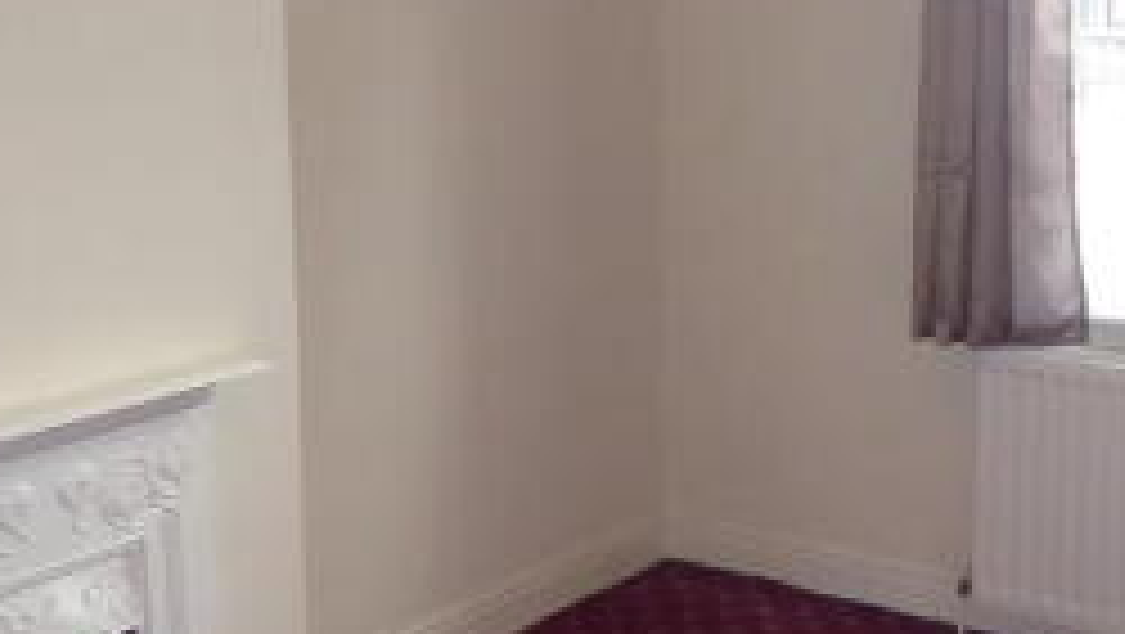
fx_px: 1821
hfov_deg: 33.5
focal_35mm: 61
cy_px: 241
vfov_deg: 19.7
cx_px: 880
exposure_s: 1/60
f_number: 3.3
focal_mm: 4.3
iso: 400
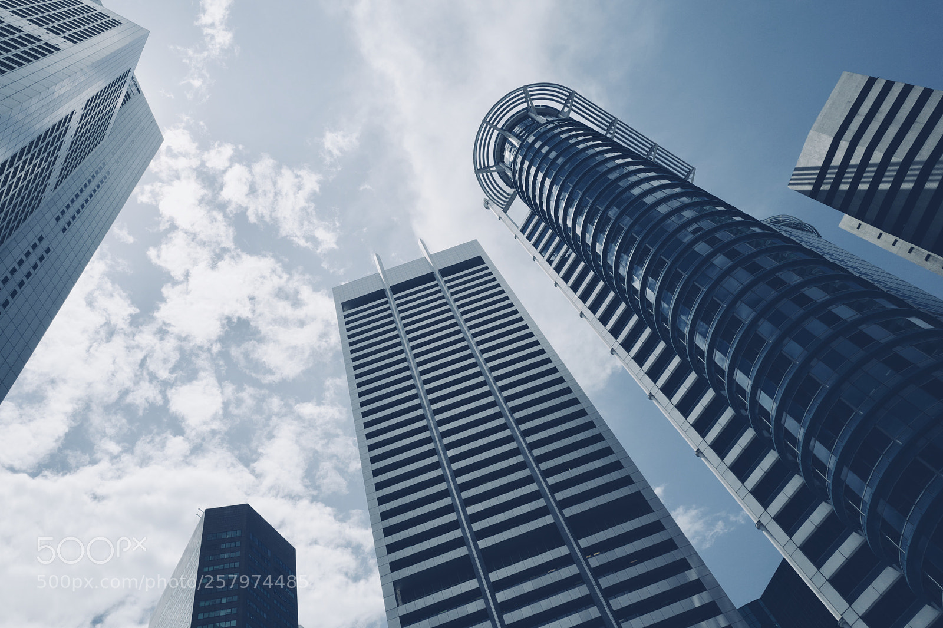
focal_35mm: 28
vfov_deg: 46.4
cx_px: 472
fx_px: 733
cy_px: 314
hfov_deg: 65.5
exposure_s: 1/1000
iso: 100
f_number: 8
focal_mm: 28
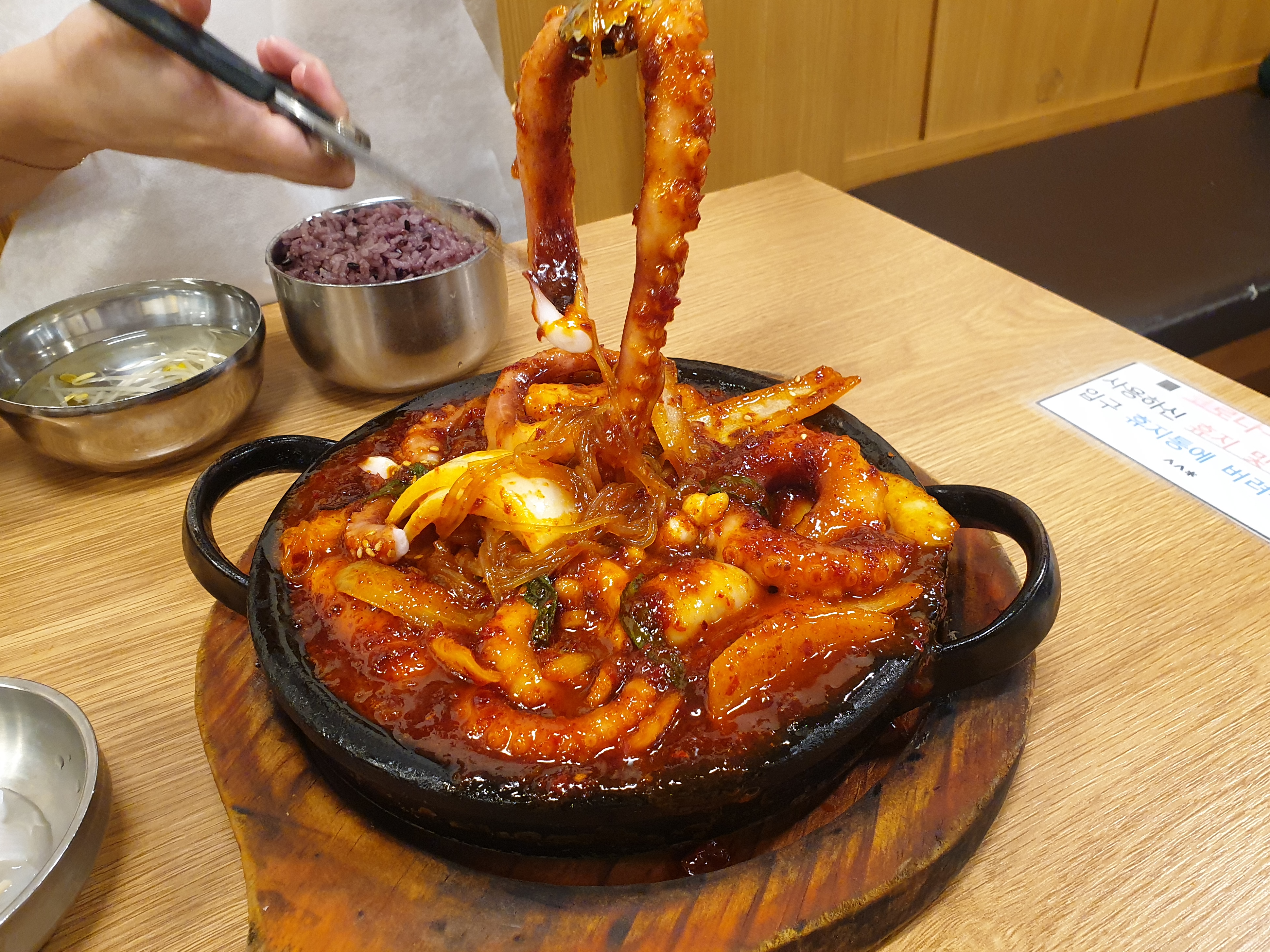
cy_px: 467
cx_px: 637
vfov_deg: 51.3
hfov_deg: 65.3
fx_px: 991
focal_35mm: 27
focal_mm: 4.3
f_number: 2.4
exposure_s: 1/40
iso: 320
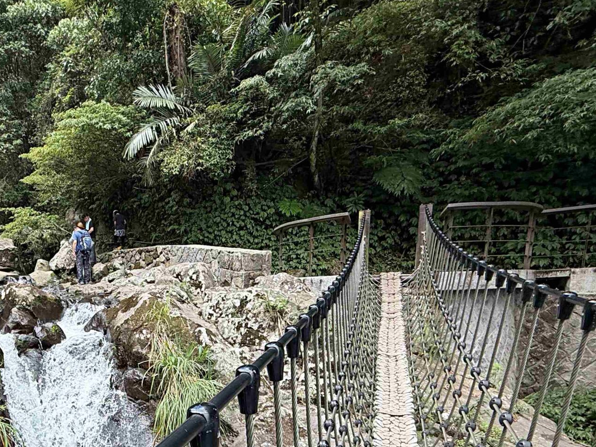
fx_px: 482
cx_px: 136
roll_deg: +2.6
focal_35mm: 28
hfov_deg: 59.4
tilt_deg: -11.4
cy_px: 387
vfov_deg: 45.8
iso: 50
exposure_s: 1/388
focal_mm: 2.22
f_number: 2.2
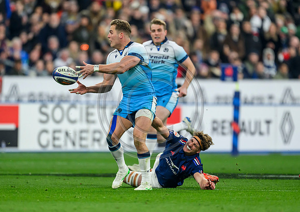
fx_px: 5931
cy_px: 109
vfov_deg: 2.0
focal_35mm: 699
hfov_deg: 2.9
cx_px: 162
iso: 3200
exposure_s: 1/1600
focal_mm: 560
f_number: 4
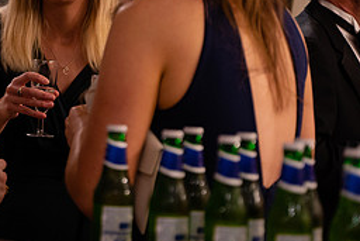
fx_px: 1541
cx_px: 41
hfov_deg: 13.2
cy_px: 16
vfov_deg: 8.9
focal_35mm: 154
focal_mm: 68
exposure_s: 1/60
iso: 1250
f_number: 2.8
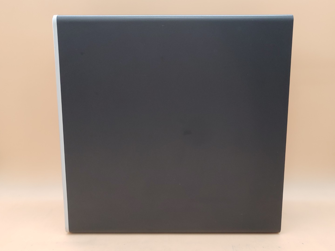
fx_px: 319
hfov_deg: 55.4
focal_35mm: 33
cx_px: 168
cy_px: 126
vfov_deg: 42.9
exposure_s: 1/120
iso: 100
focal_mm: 4.36
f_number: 1.8
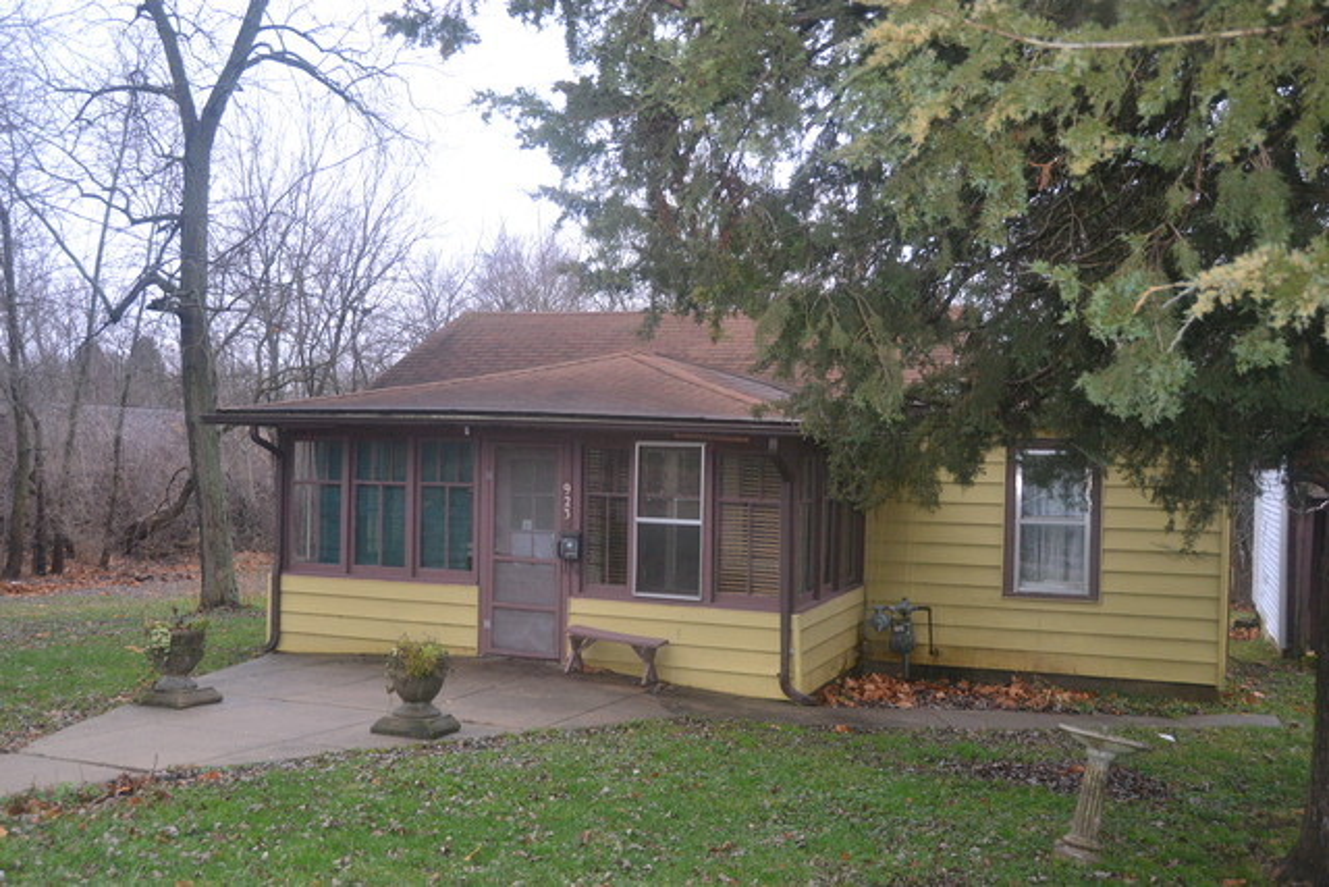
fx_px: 1329
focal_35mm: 36
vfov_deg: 36.9
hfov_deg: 53.1
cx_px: 664
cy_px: 444
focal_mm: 24
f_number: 3.8
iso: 720
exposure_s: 1/60
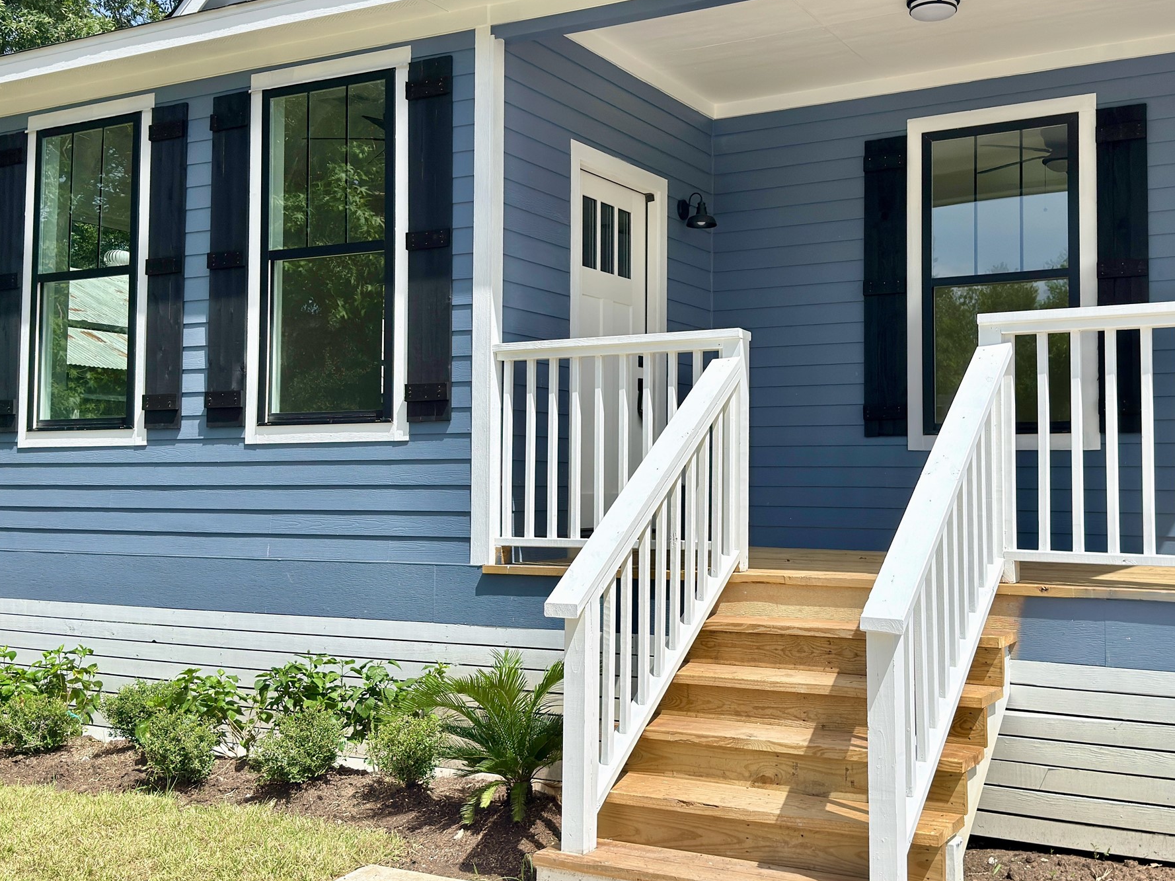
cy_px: 403
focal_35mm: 38
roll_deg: -1.2
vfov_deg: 37.7
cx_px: 672
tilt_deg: +4.0
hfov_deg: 48.8
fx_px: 1290
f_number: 1.78
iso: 100
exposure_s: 1/7299
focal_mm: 6.76
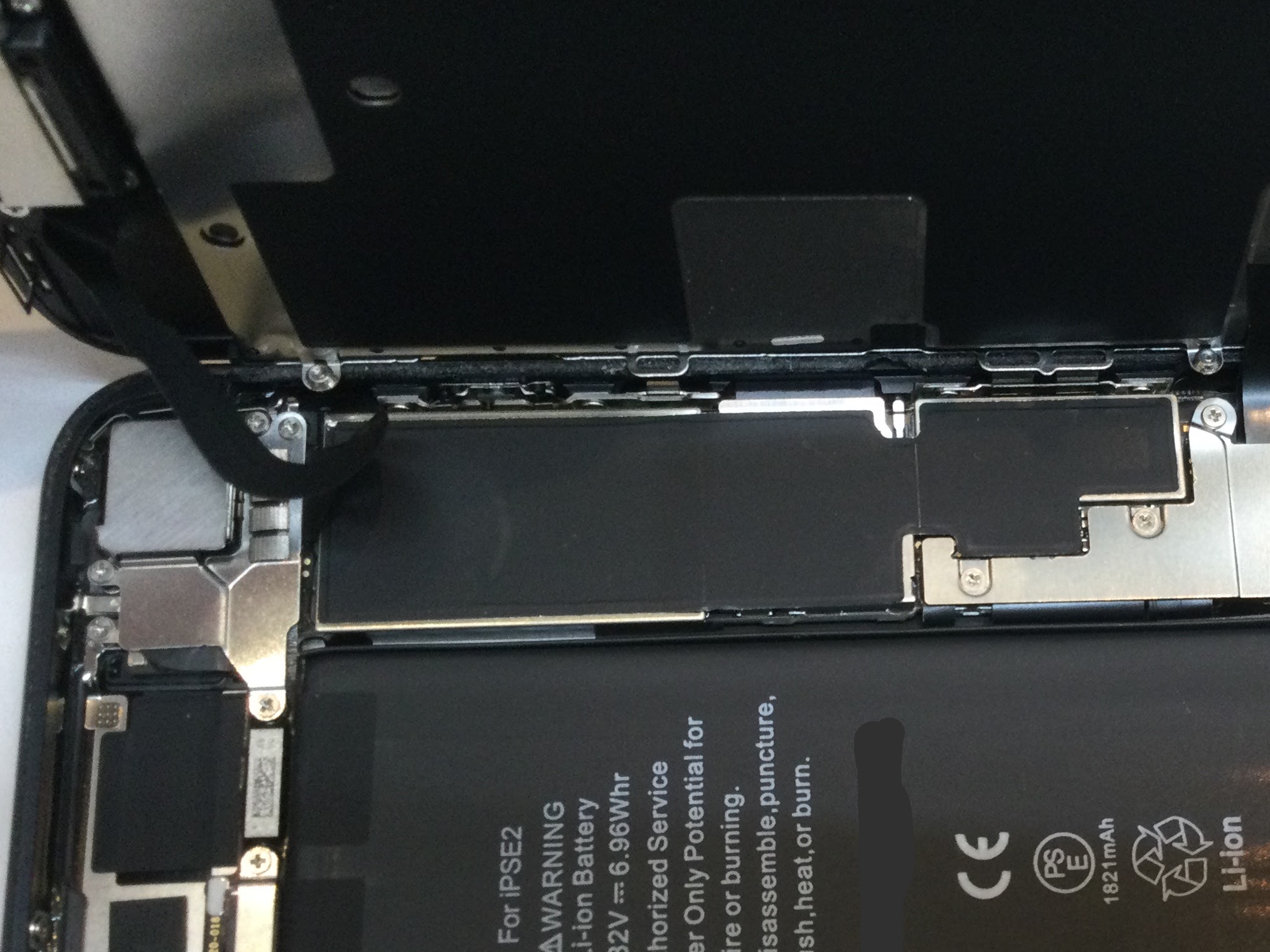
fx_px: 1834
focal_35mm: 50
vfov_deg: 28.8
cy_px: 675
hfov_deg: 37.1
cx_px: 979
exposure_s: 1/30
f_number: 2.4
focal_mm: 3.3
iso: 64
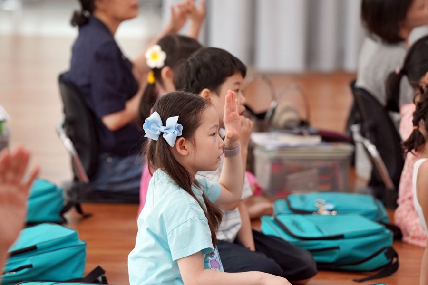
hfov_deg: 10.3
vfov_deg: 6.9
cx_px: 214
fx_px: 2378
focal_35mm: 200
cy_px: 142
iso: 1600
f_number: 4
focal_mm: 200
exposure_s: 1/250
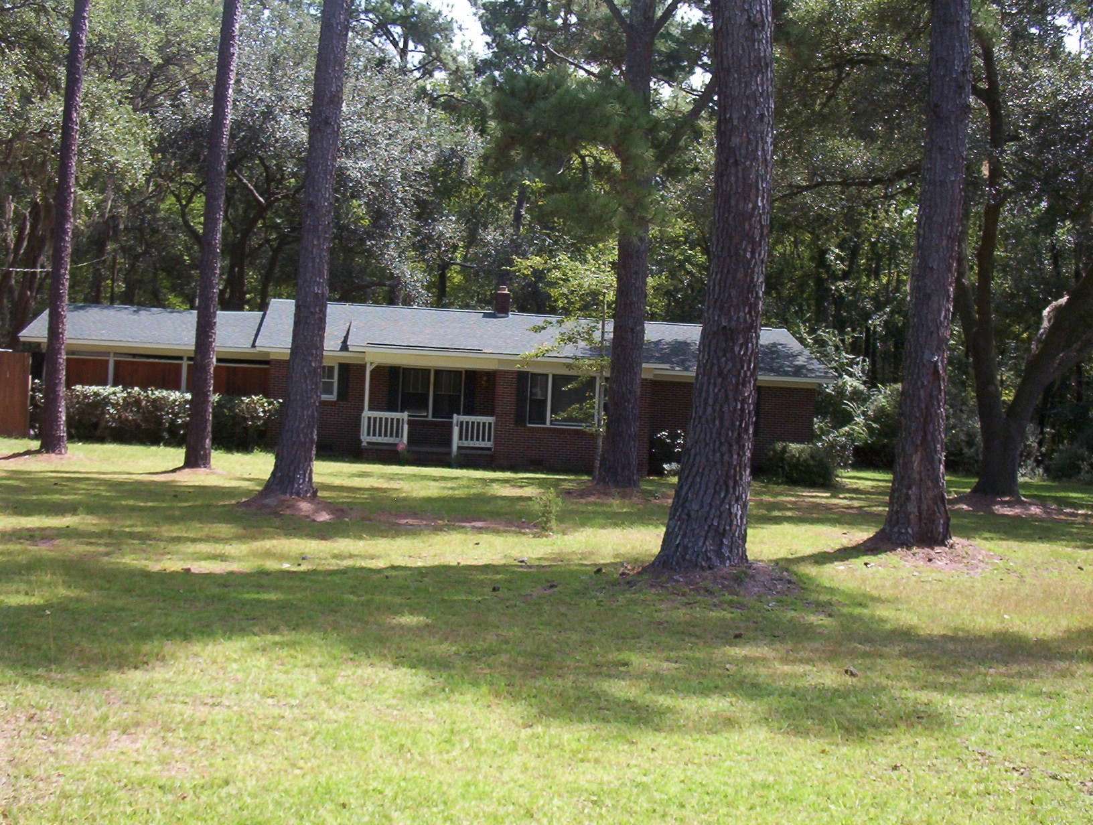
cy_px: 412
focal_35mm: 39
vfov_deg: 37.0
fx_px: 1234
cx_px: 546
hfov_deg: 47.8
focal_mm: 6
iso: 100
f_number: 4.5
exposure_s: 1/206
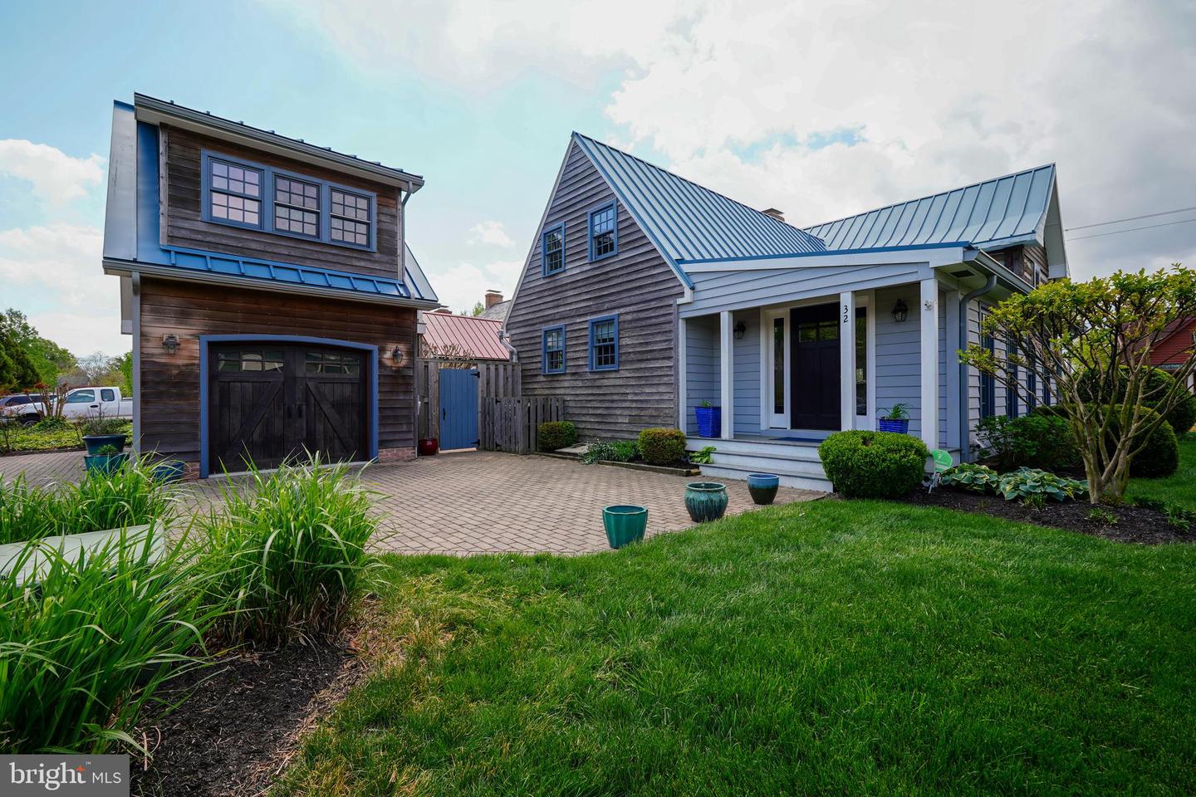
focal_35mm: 15
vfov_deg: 77.3
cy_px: 398
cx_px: 598
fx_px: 498
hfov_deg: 100.4
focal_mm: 10
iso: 100
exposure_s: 1/160
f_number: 6.3
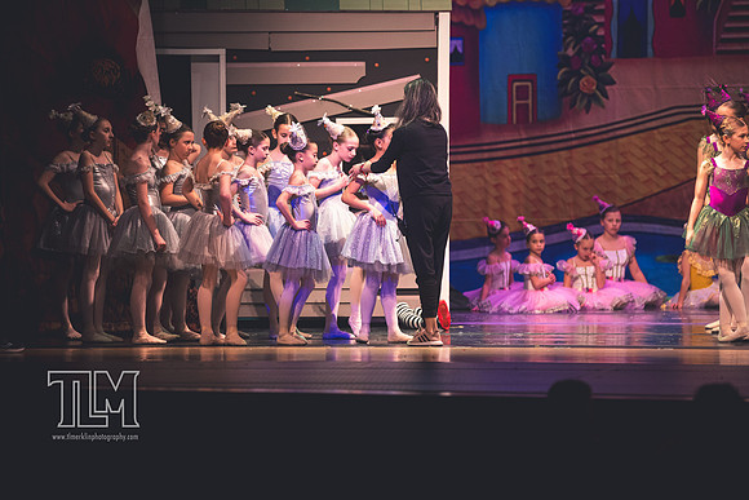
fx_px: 4162
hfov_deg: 10.3
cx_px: 374
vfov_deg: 6.9
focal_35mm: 200
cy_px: 250
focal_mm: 200
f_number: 2.8
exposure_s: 1/250
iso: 2800
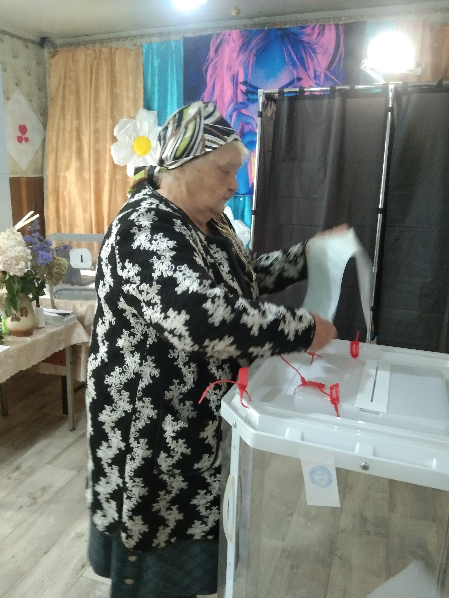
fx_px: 519
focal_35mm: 30
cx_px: 224
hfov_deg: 46.8
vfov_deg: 60.0
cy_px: 299
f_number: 2.2
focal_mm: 3.65
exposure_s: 1/20
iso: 619
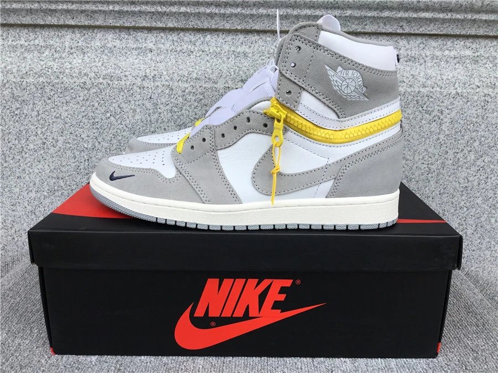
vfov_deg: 45.4
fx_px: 446
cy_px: 186
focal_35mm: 31
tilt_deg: -15.2
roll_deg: -1.0
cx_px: 249
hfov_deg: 58.4
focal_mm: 3.3
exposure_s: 1/558
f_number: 2.4
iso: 25
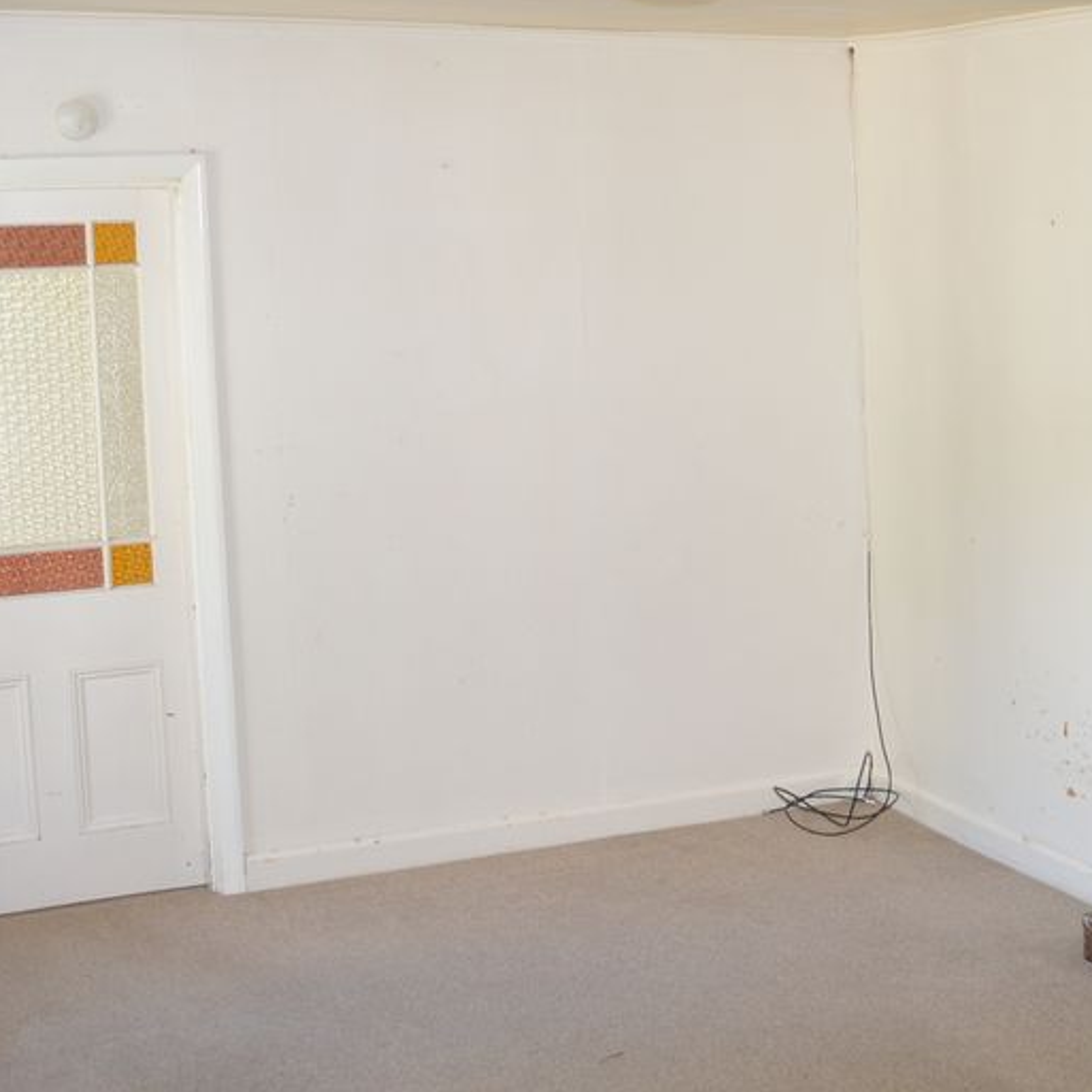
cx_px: 896
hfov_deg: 28.8
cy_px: 449
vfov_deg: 29.5
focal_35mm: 58
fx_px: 2070
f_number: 4
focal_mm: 18
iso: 400
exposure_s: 1/60
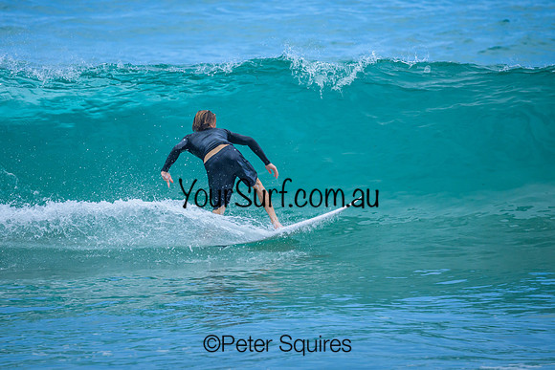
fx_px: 16947
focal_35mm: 1099
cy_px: 134
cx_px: 257
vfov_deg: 1.3
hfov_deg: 1.9
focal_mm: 800
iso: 800
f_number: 6.3
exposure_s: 1/3200
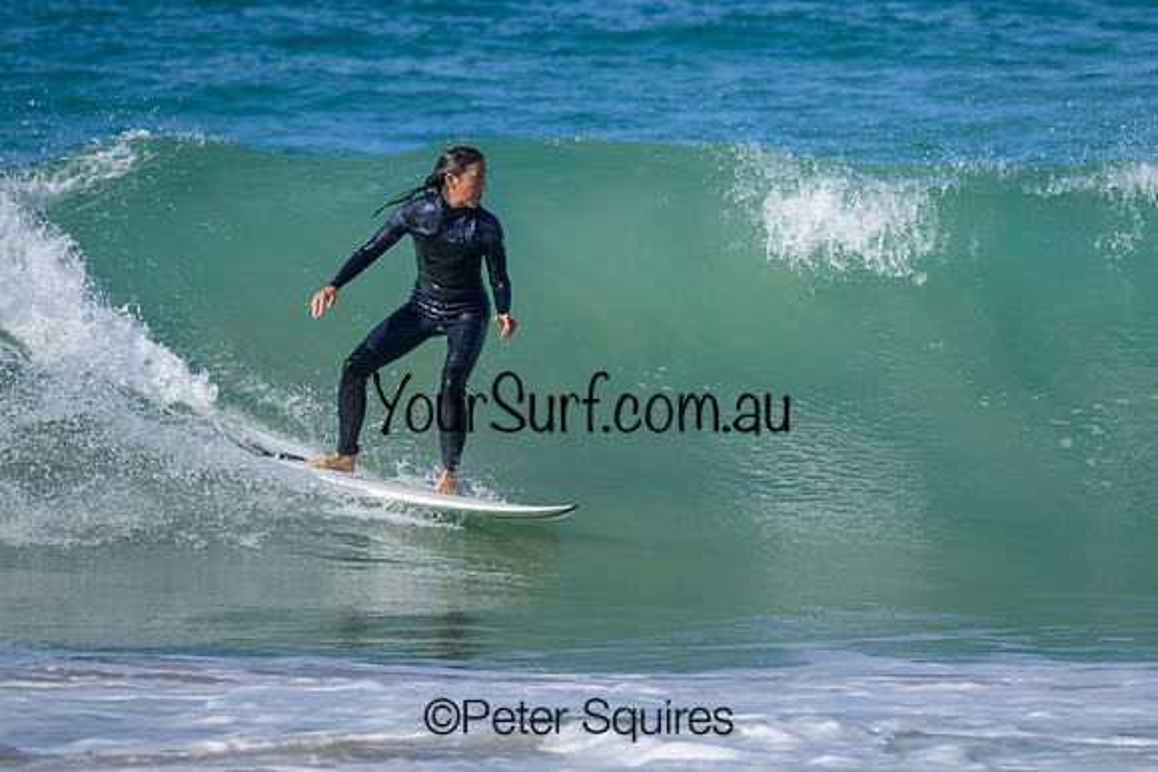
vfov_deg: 1.3
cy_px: 317
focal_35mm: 1099
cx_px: 670
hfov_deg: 1.9
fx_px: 35347
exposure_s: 1/2000
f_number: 6.3
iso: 450
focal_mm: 800
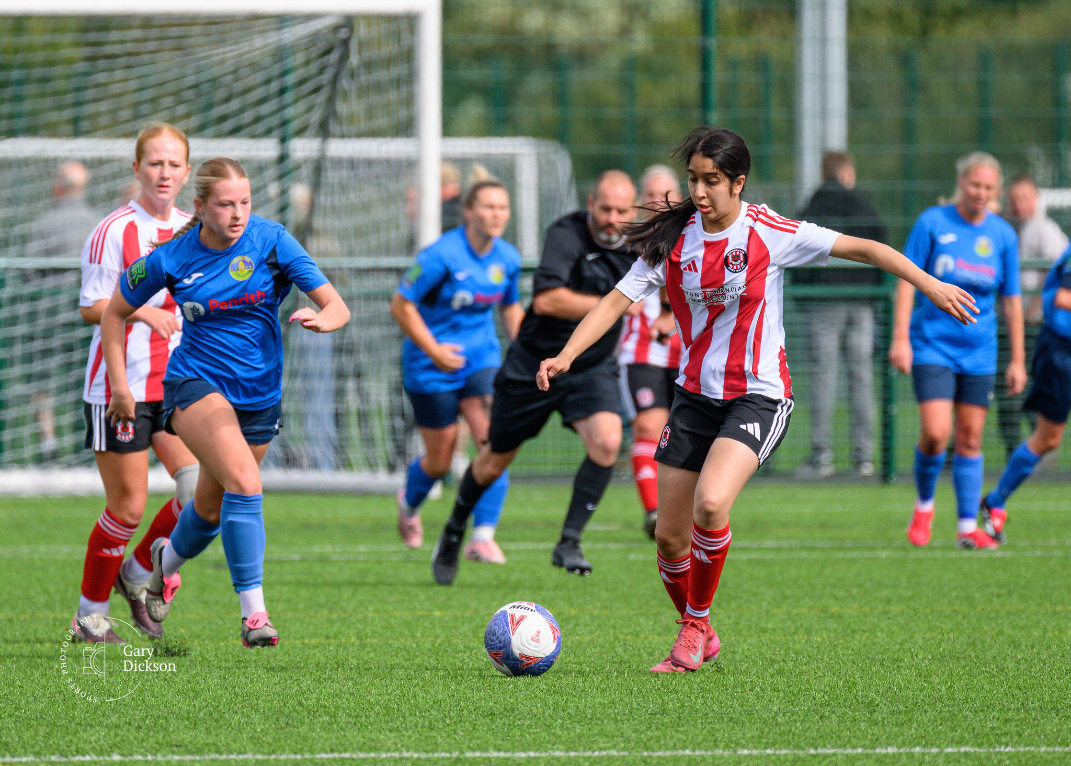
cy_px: 256
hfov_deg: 3.1
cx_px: 556
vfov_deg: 2.2
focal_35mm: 651
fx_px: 19822
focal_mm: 400
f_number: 5.6
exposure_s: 1/2500
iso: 800
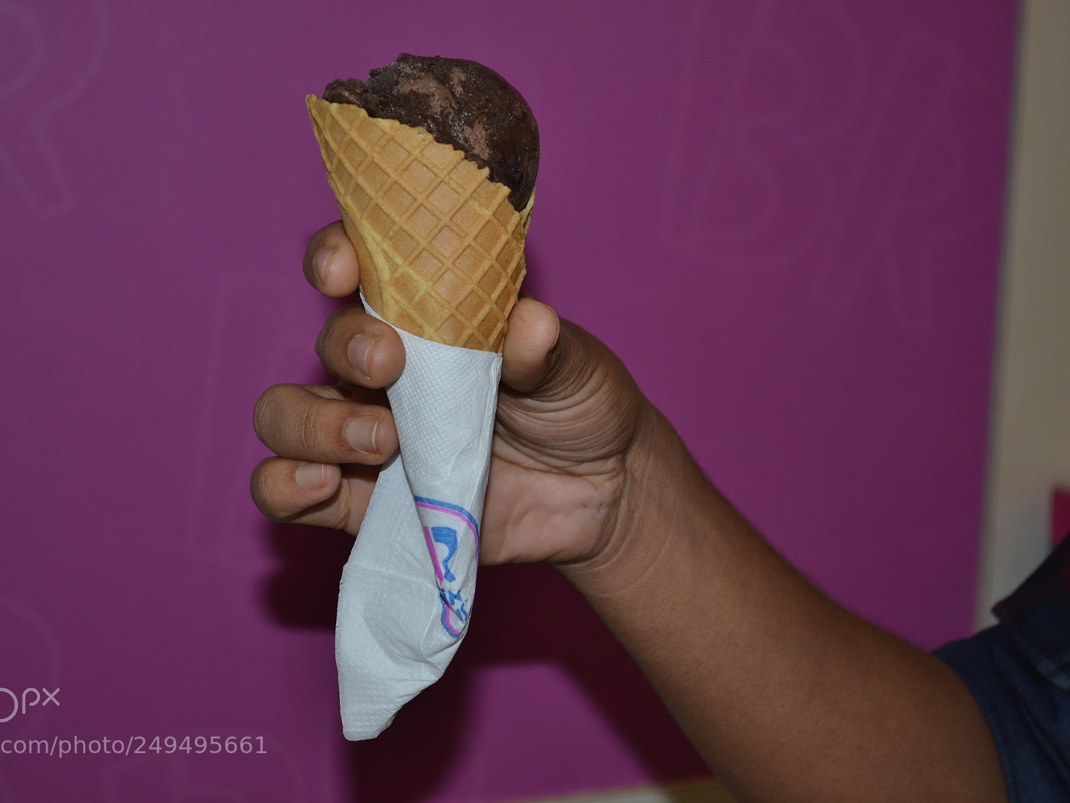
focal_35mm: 90
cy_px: 402
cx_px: 476
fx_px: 2768
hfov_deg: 21.9
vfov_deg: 16.5
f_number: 5.6
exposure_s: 1/80
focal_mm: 55
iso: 100
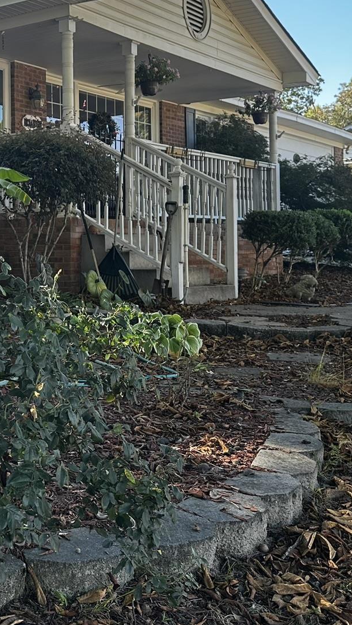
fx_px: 813
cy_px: 234
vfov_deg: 41.8
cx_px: -31
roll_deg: +1.3
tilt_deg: +1.0
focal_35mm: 49
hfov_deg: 23.0
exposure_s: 1/431
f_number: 1.78
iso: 80
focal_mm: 6.86
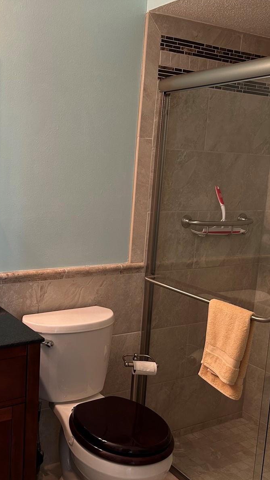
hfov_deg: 30.4
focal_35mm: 38
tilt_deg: -9.5
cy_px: 240
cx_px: 52
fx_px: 484
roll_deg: -2.2
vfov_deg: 52.8
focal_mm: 5.7
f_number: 1.5
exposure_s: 1/60
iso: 125
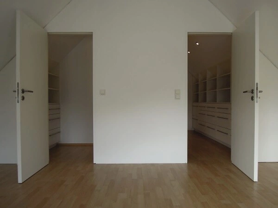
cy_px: 104
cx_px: 139
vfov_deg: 56.8
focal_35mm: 24
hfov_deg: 71.6
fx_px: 193
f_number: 2.8
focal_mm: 4.3
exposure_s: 1/200
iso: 160
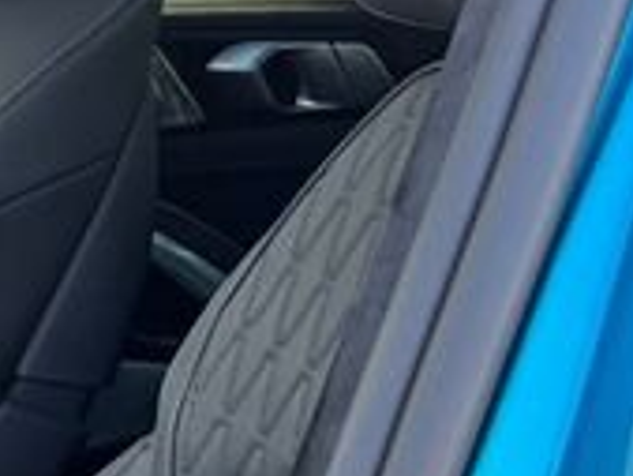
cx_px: -843
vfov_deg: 9.9
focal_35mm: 145
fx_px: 2653
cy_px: 761
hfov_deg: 11.5
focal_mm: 6.76
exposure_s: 1/121
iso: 80
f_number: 1.78
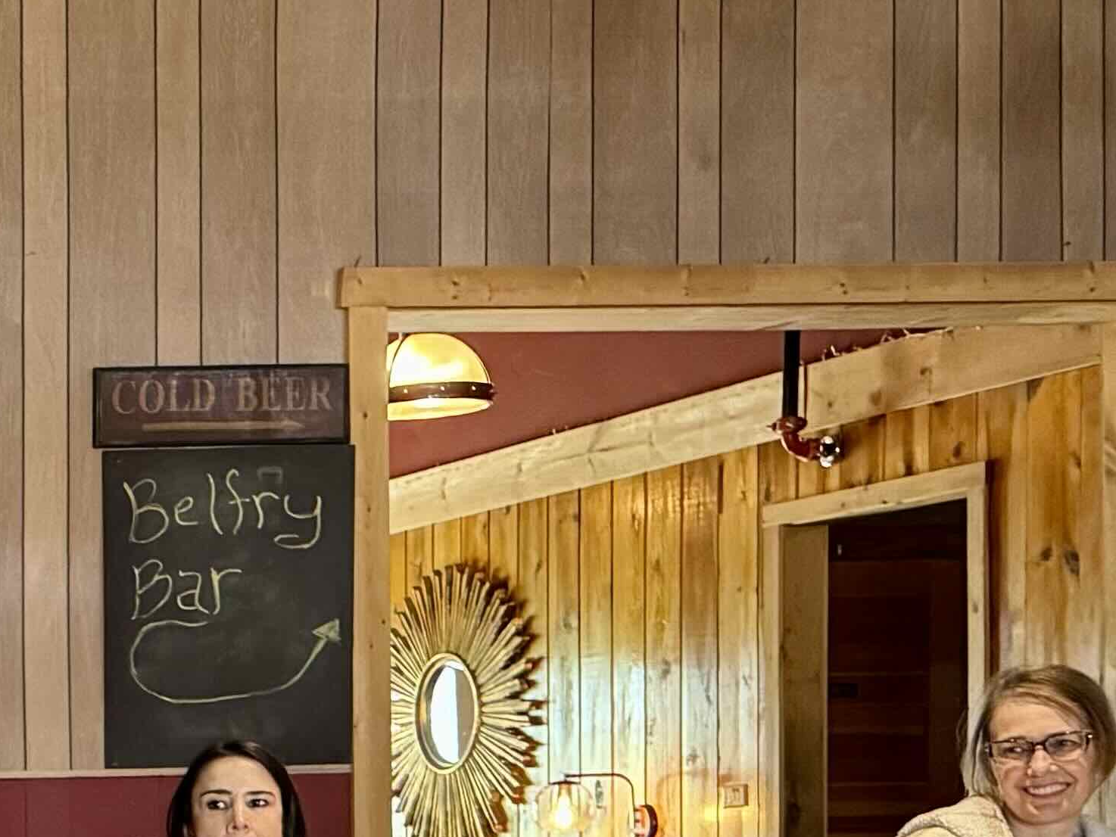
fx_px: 2999
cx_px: -973
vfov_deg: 15.3
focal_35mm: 93
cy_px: 1033
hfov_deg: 16.9
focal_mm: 6.76
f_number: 1.78
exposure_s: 1/60
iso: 400
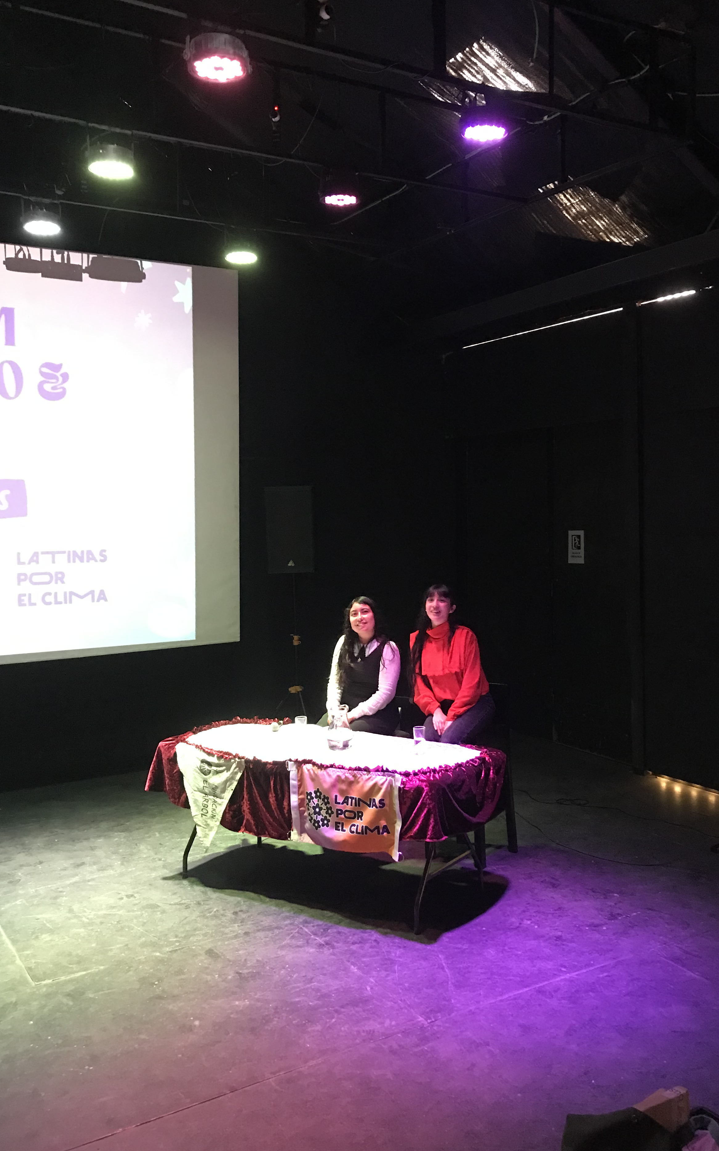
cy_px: 556
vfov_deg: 59.6
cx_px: 401
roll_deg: +0.5
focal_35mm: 32
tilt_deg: -2.3
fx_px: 1003
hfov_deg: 39.4
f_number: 1.8
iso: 80
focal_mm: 3.99
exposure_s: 1/5
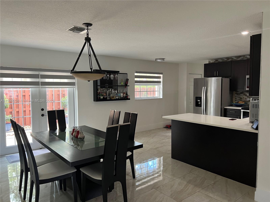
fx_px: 203
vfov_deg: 53.1
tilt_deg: -3.7
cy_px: 101
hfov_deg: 67.3
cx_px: 135
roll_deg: +0.5
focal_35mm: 26
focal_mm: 5.7
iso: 125
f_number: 1.5
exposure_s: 1/60
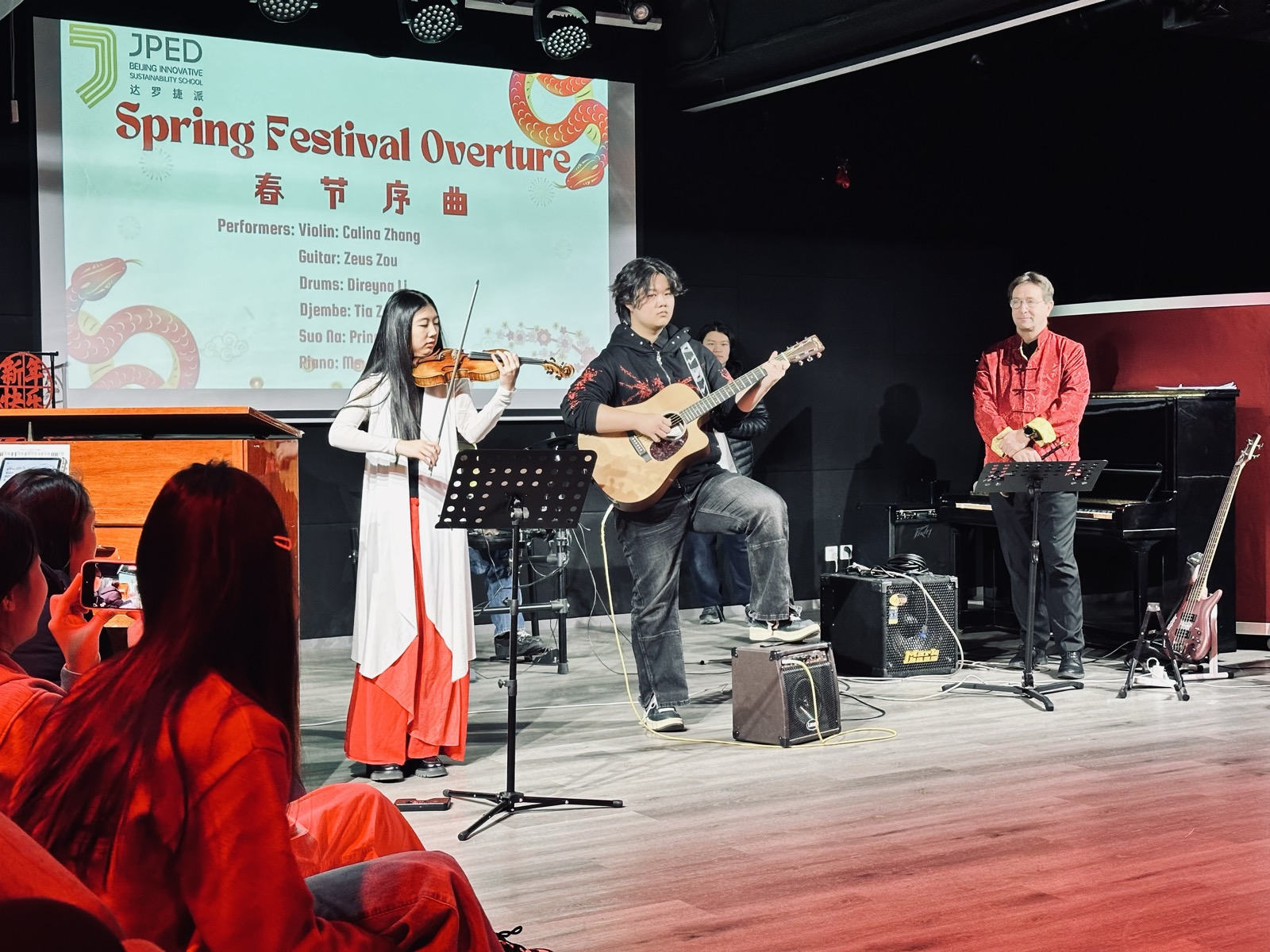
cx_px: 635
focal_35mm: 48
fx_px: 1761
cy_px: 476
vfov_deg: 30.3
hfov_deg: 39.7
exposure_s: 1/60
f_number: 1.78
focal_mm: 6.86
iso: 160
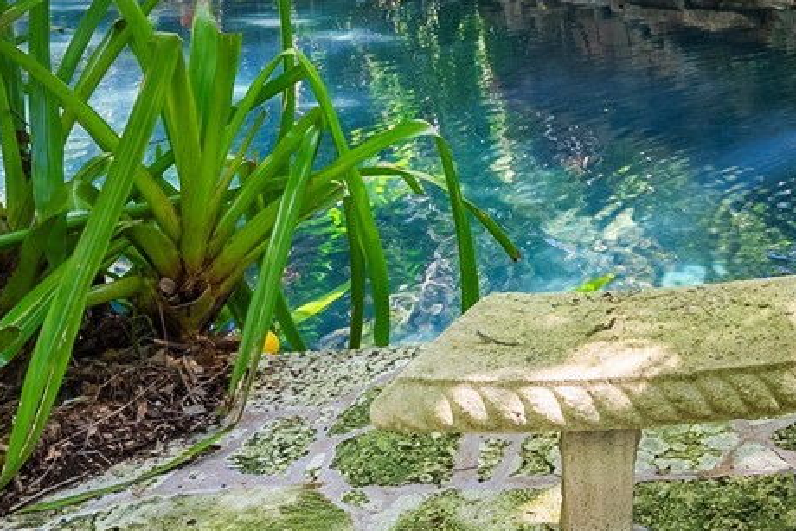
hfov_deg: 29.1
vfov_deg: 20.6
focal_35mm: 59
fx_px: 1305
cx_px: 963
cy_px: -197
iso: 400
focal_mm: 16
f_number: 8
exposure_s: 1/13
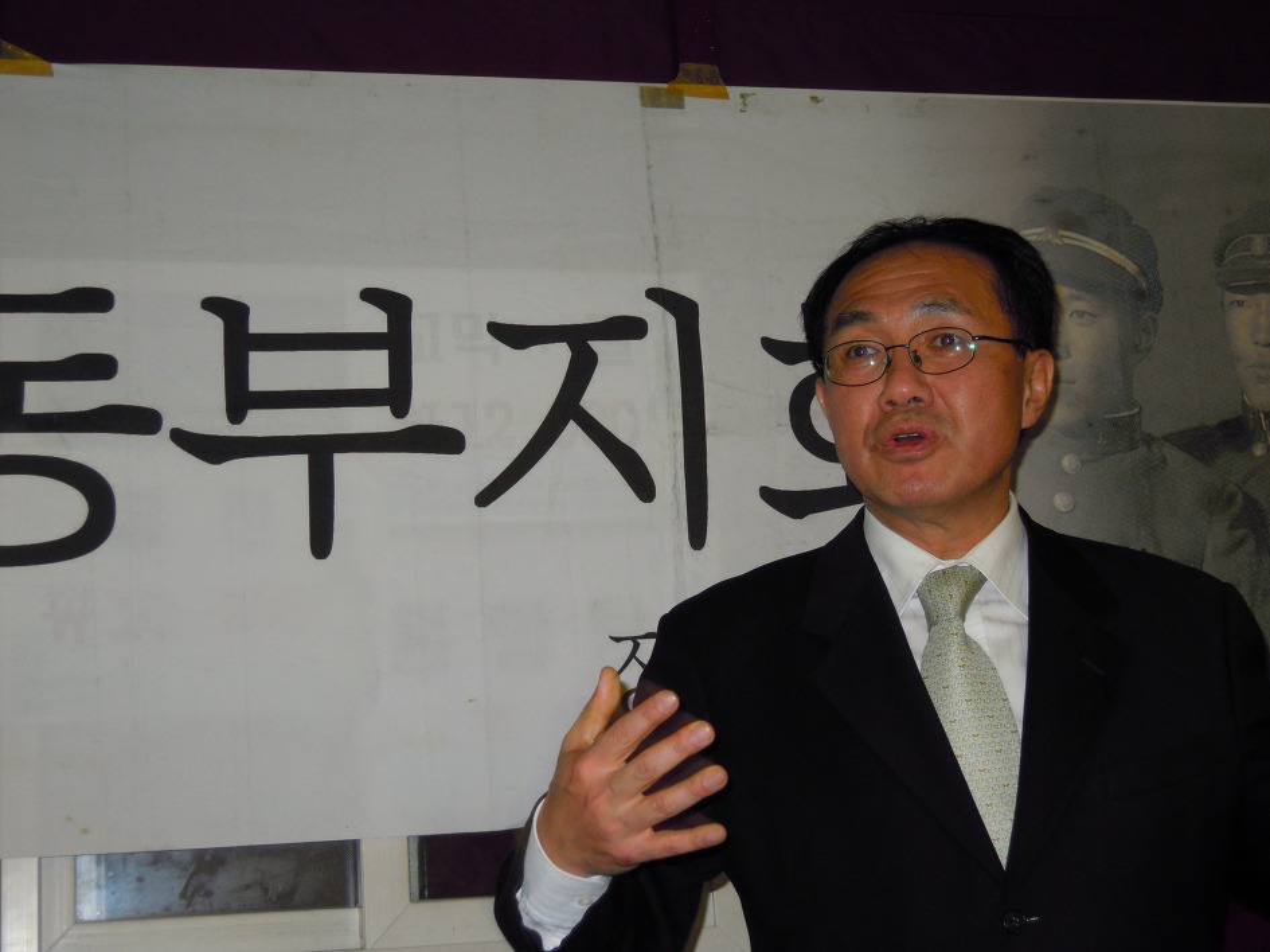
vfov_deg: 27.0
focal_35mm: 54
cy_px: 476
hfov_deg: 35.6
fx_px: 1980
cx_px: 635
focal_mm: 9.6
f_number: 3.7
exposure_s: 1/40
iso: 250
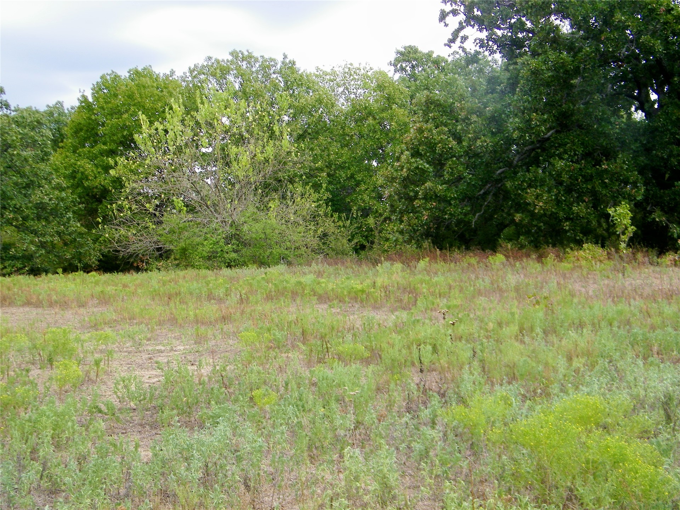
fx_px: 963
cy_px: 255
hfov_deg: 38.9
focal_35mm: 49
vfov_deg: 29.7
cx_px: 340
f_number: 4
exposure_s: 1/160
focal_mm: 8.8
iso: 80
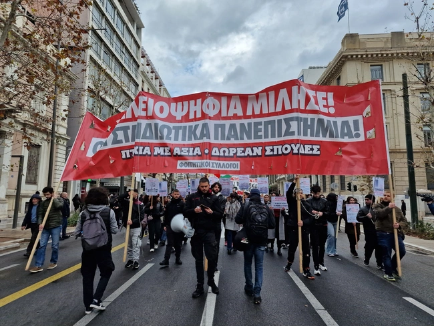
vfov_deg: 58.9
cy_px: 163
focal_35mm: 23
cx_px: 217
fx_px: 288
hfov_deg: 73.9
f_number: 1.8
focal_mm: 6.4
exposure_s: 1/874
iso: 50
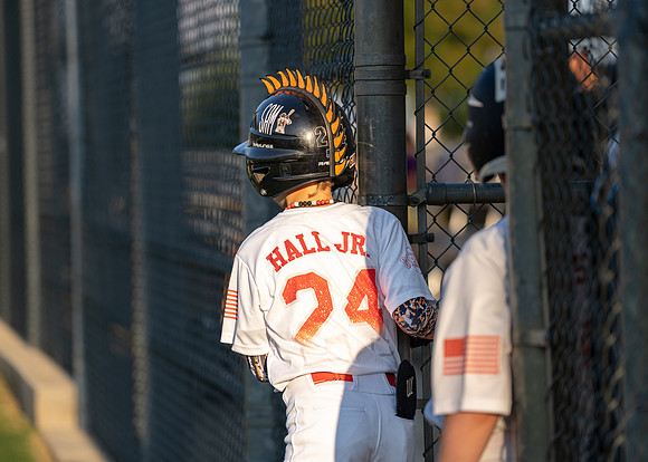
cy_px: 210
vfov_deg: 9.1
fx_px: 2910
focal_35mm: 158
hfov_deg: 12.7
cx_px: 316
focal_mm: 136
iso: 250
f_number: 2.8
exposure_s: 1/2500
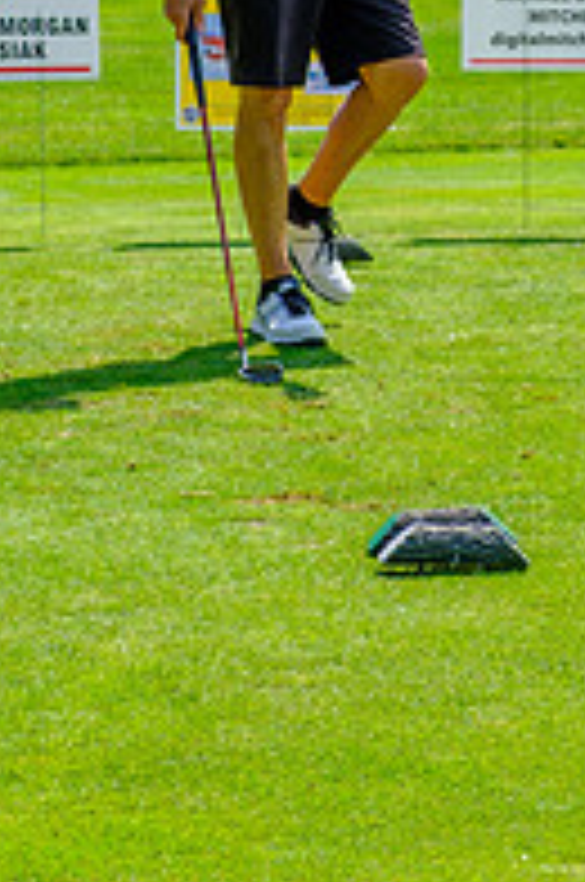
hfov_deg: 8.1
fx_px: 4109
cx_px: 333
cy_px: -50
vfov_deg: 12.1
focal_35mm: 168
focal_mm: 48.4
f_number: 5.6
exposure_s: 1/320
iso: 200
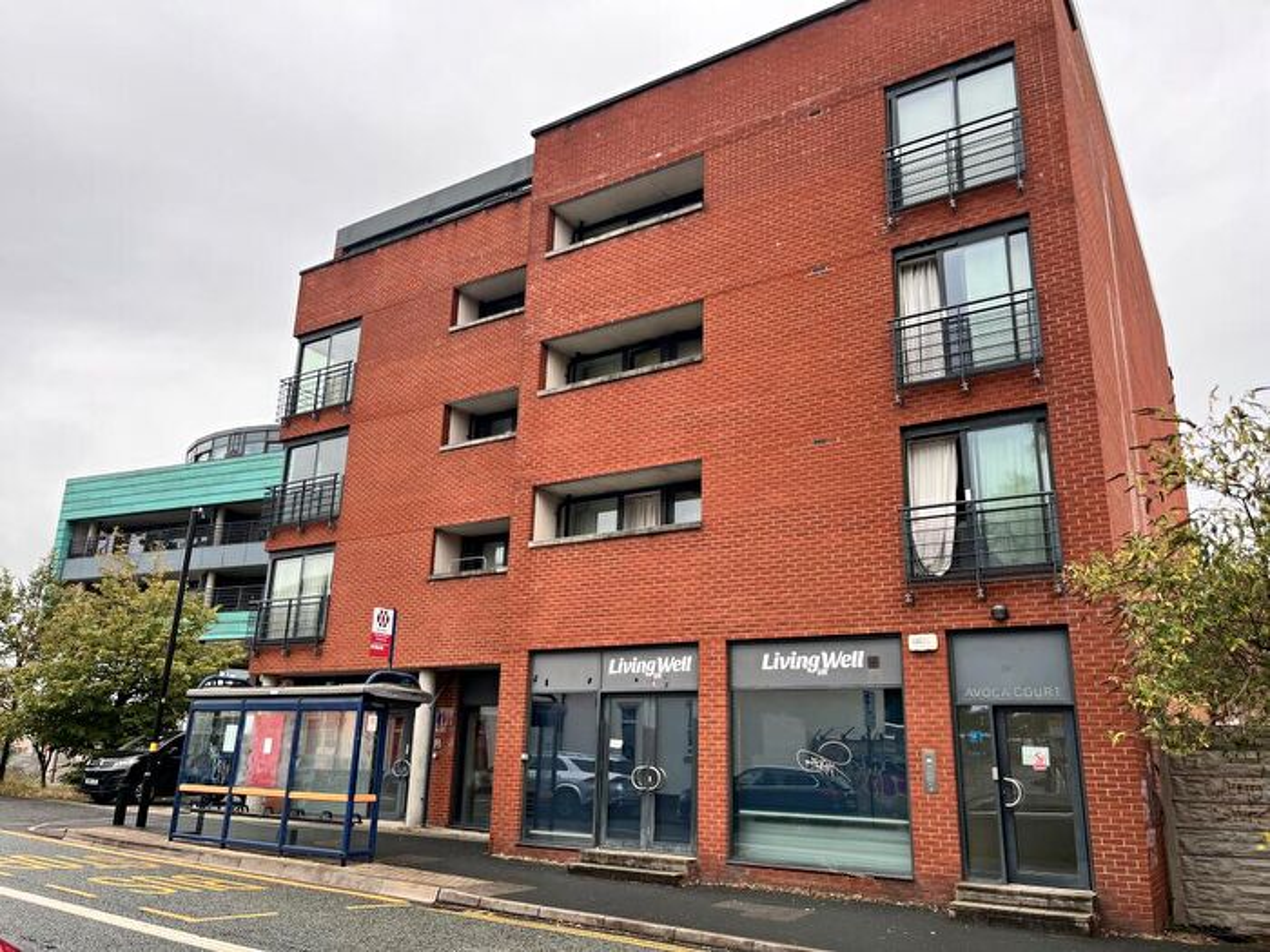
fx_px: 954
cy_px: 476
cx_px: 635
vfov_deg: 53.1
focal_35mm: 26
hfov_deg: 67.3
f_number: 1.6
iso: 50
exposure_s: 1/355
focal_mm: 5.1
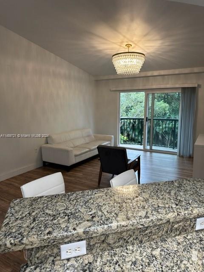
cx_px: 102
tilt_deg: -7.3
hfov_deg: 56.8
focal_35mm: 24
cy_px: 136
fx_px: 189
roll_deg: +0.8
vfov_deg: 71.6
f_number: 1.78
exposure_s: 1/120
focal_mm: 6.86
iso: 200
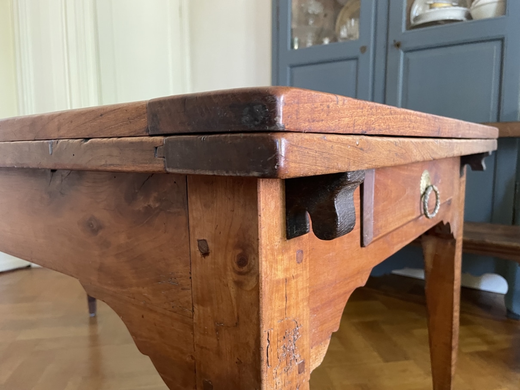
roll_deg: +1.0
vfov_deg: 53.1
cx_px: 260
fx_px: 391
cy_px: 195
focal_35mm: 26
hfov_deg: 67.3
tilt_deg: -7.1
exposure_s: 1/50
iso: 320
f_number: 1.6
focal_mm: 4.2
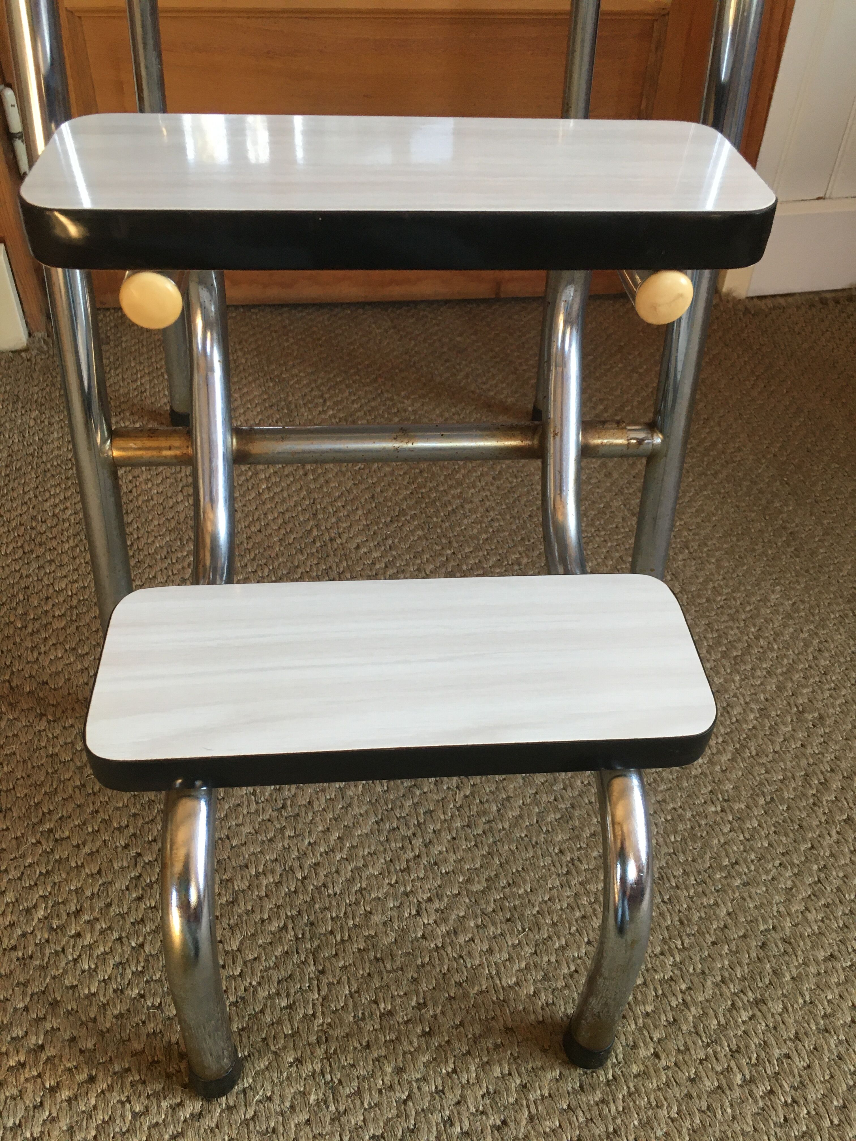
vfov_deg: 61.7
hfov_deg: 48.2
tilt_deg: -41.2
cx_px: 428
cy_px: 570
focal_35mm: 29
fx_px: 956
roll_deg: -3.4
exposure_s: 1/33
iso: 50
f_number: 2.2
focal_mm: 4.15
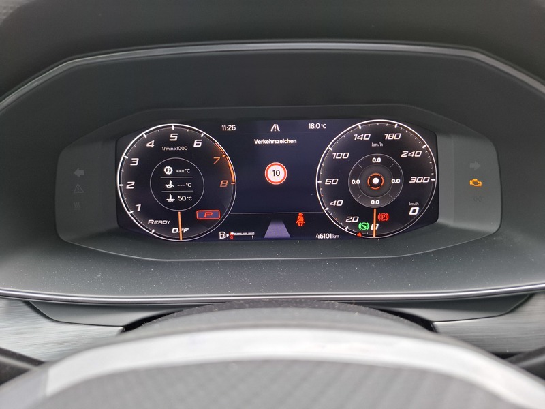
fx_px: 362
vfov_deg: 58.9
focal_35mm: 23
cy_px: 204
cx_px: 272
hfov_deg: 73.9
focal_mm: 5.54
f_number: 1.8
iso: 100
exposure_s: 1/120
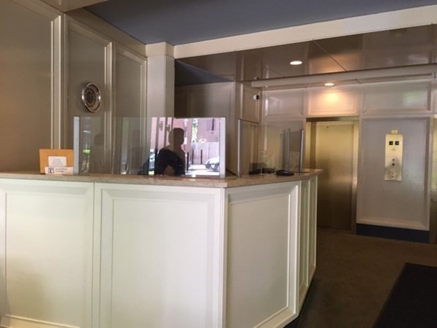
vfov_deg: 48.2
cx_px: 218
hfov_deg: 61.7
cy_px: 164
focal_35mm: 29
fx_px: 366
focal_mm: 4.15
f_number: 2.2
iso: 200
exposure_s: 1/30
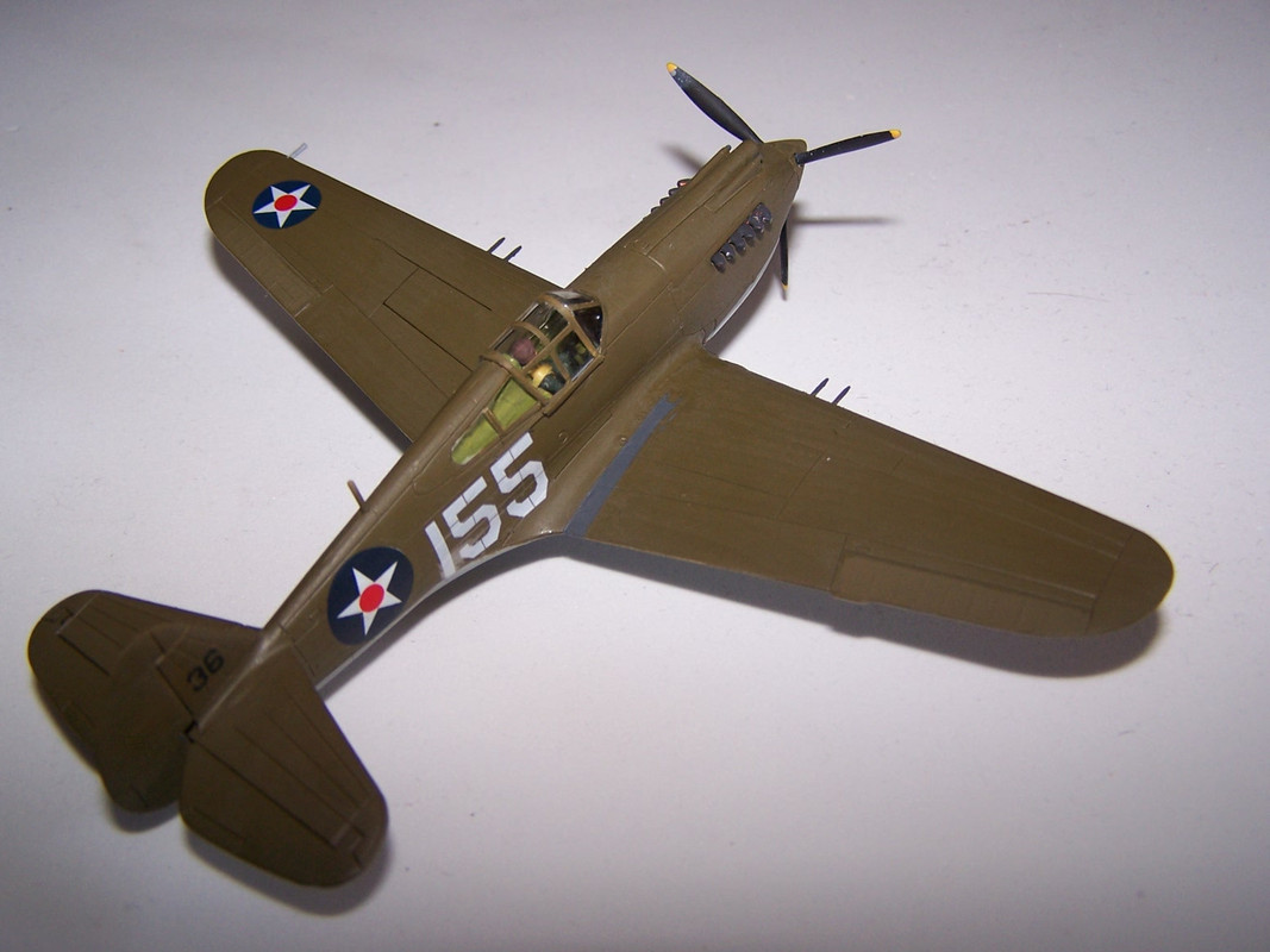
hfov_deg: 49.0
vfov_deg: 37.7
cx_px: 635
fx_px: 1394
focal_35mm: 38
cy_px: 476
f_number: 2.8
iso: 80
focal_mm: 6.3
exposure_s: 1/60
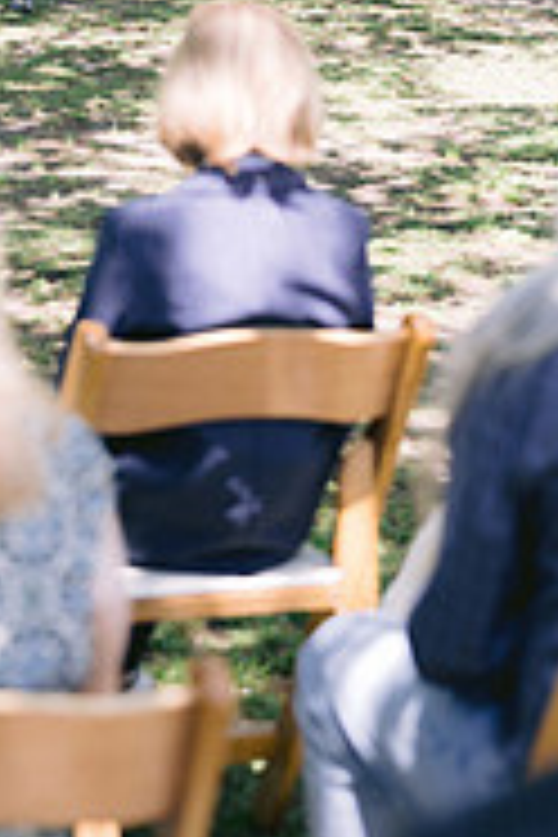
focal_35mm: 121
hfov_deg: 11.3
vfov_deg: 16.3
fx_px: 2813
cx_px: 50
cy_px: -130
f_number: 2.5
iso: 400
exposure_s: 1/1250
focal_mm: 50
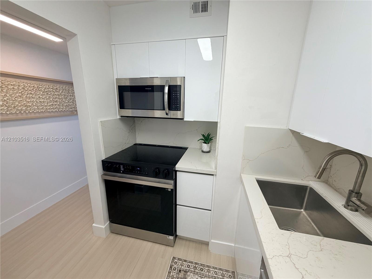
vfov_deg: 85.7
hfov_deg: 102.1
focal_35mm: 14
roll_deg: -0.7
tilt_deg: -15.6
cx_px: 186
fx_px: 150
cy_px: 140
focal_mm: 2.22
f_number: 2.2
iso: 125
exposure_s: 1/120
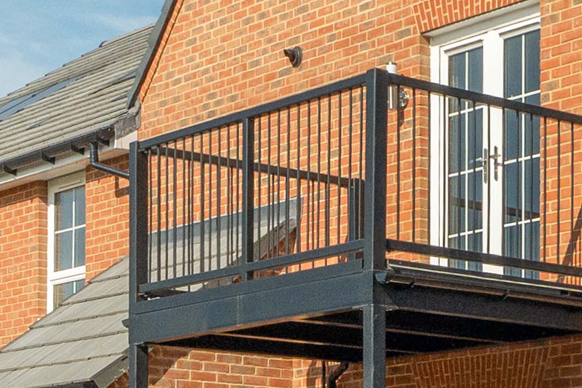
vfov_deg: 12.5
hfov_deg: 17.3
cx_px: 815
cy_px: 278
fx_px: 1762
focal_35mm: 109
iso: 400
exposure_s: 1/2500
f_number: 9
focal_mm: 17
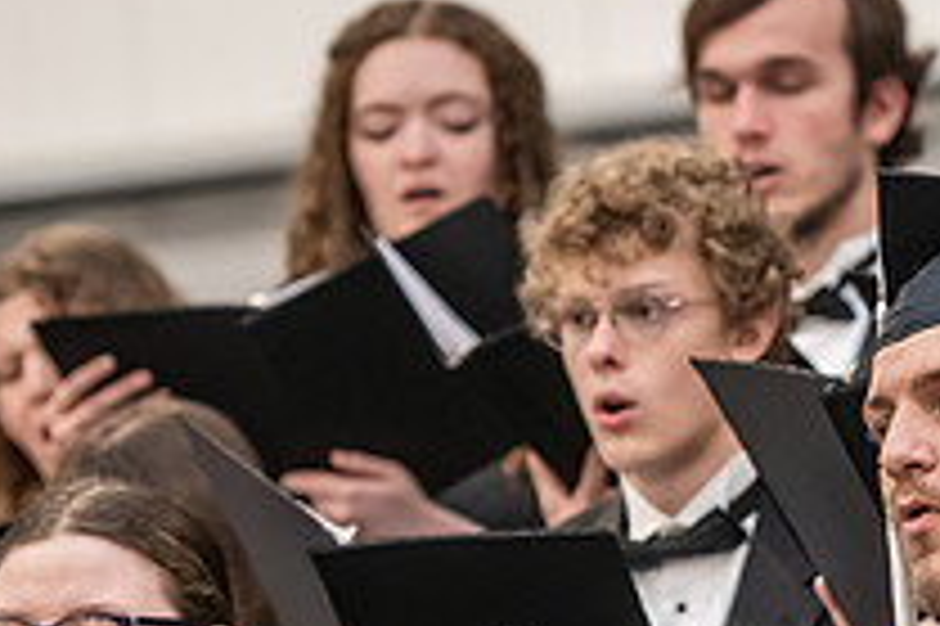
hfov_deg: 6.4
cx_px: 918
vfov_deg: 4.3
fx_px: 8401
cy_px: 520
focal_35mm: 322
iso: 2500
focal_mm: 116
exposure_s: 1/200
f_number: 3.2
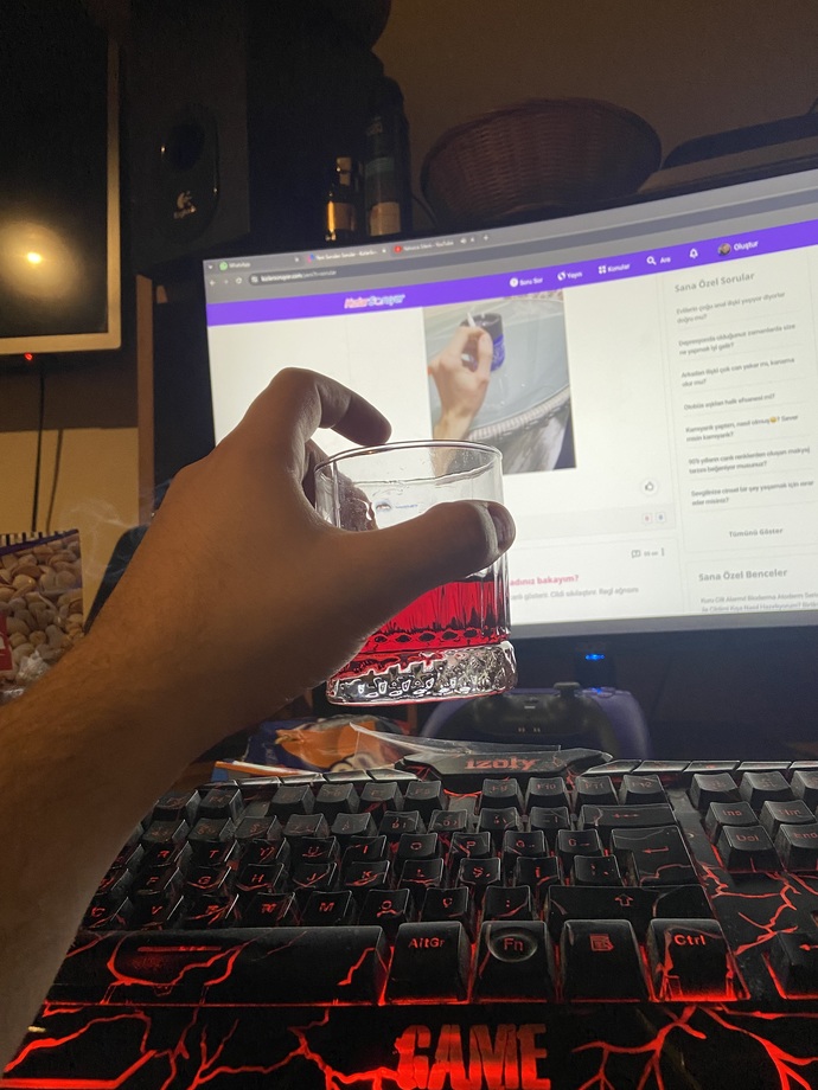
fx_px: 819
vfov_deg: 67.3
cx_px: 409
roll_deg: +2.2
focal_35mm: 26
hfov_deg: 53.1
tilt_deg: +7.2
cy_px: 545
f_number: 1.8
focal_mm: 4.25
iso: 160
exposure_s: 1/60
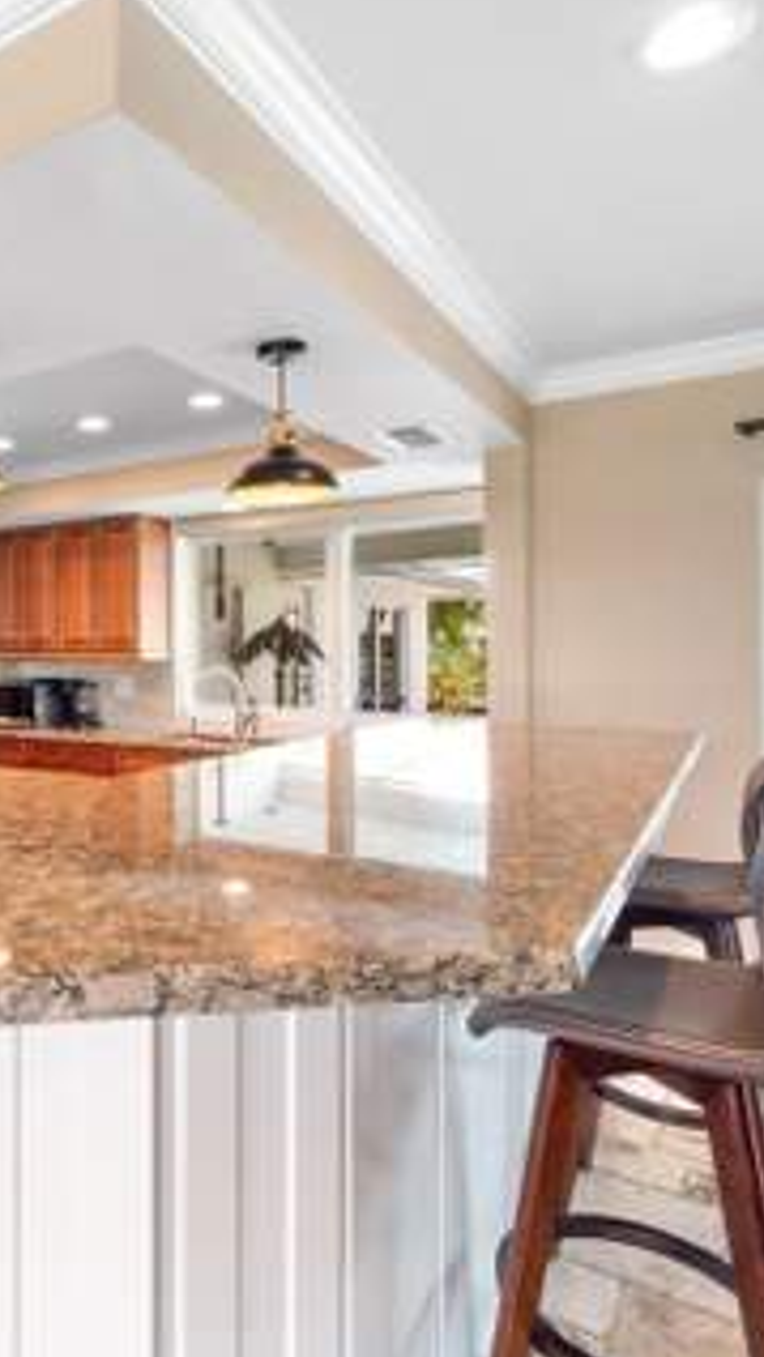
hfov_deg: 46.1
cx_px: 120
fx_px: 828
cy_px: 666
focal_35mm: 23
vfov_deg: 78.7
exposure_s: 1/4
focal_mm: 7
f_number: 7.1
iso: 200
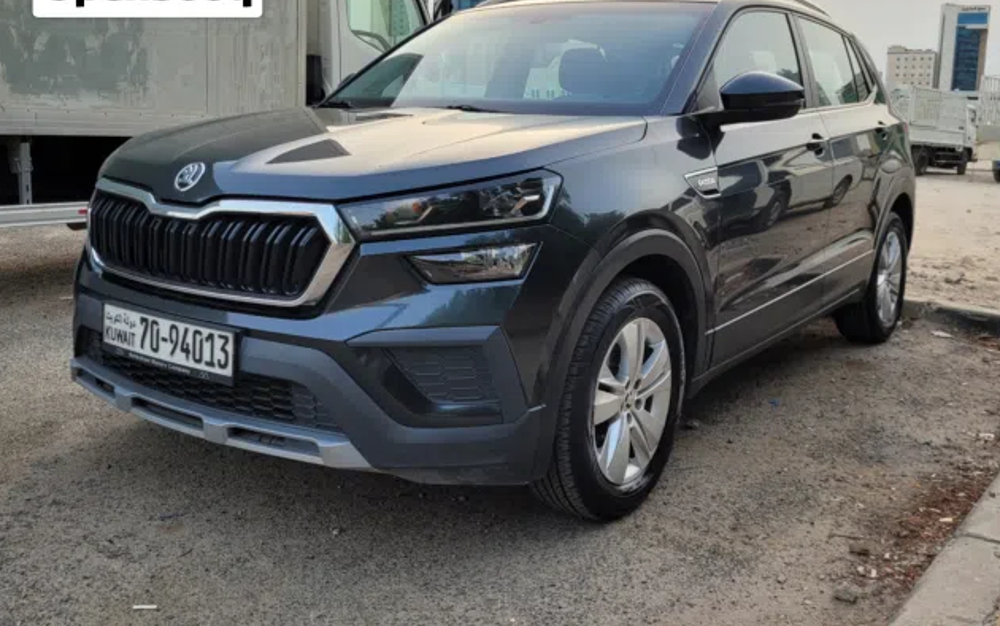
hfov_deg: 66.5
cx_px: 502
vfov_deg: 44.3
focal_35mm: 28
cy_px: 246
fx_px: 763
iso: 40
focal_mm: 5.4
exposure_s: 1/208
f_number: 1.8
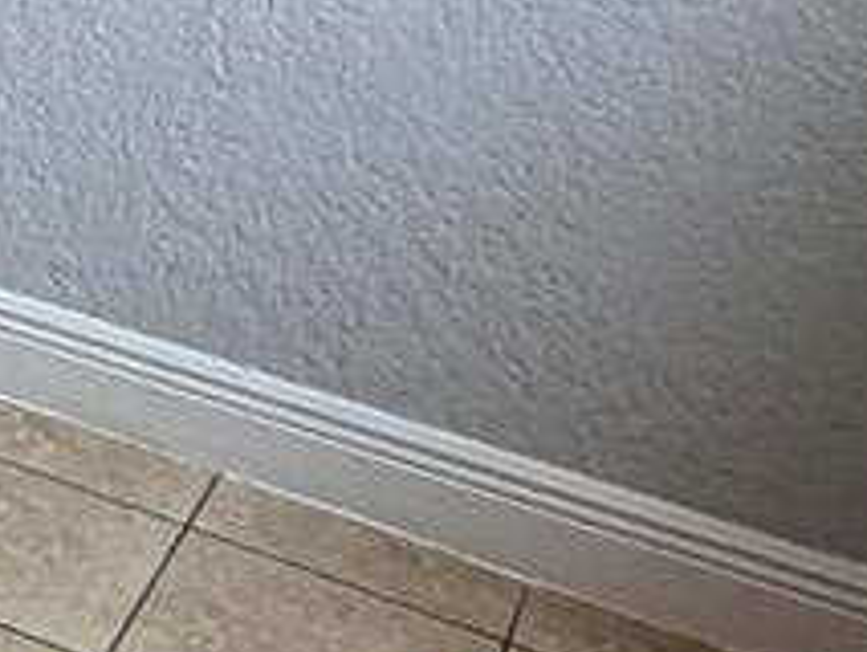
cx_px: -765
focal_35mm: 105
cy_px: -558
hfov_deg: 15.6
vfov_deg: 12.7
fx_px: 2631
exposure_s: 1/120
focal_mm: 2.22
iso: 200
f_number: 2.2
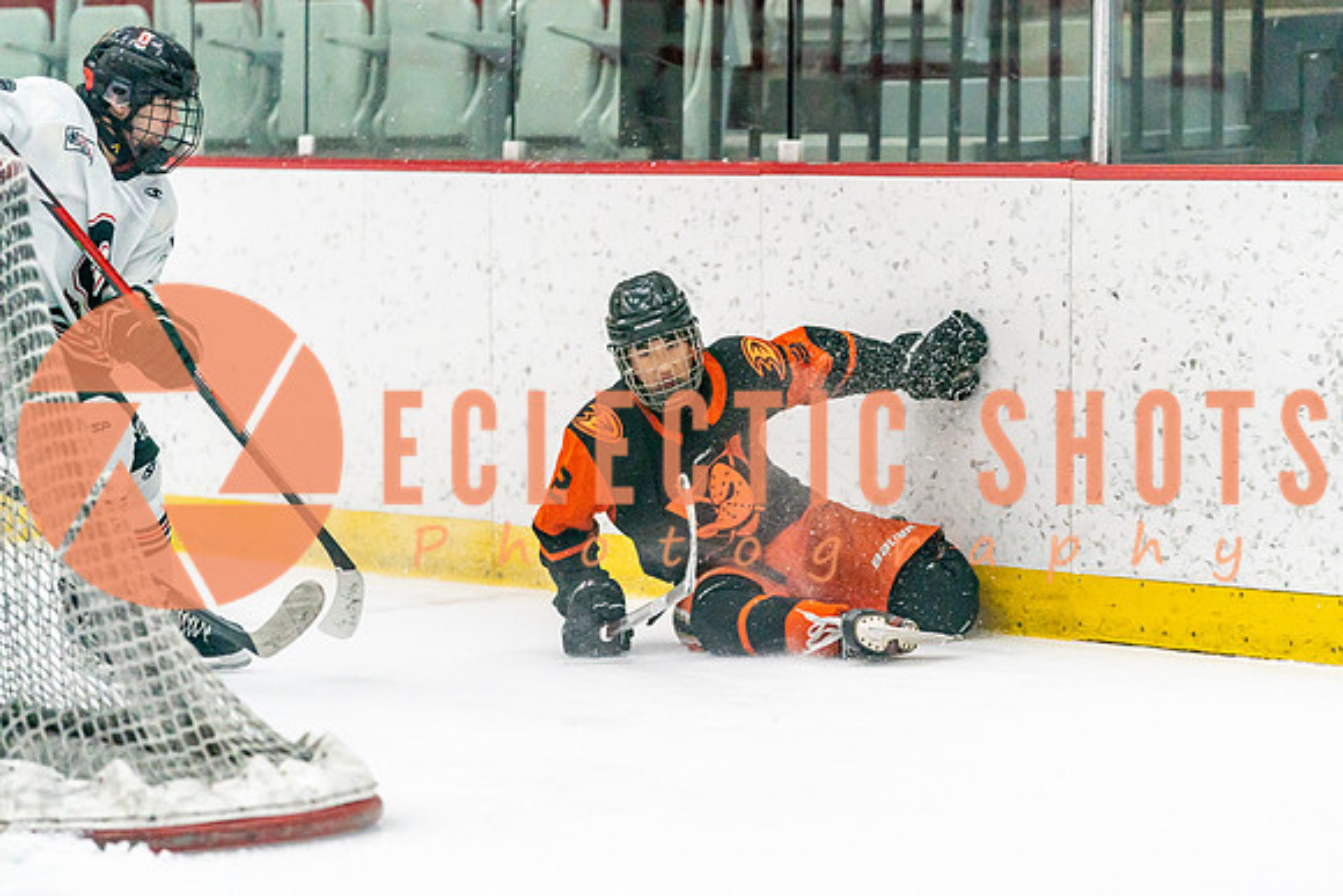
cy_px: 467
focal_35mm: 233
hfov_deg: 8.8
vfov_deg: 5.9
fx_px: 8703
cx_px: 753
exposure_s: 1/1250
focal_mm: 200
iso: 3200
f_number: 2.8
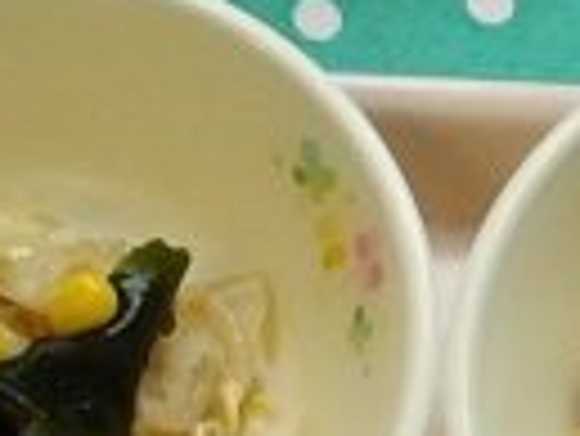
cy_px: 989
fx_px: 2247
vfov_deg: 9.9
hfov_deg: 14.3
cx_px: 665
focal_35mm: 134
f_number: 10.4
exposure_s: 1/60
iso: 809
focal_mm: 4.9
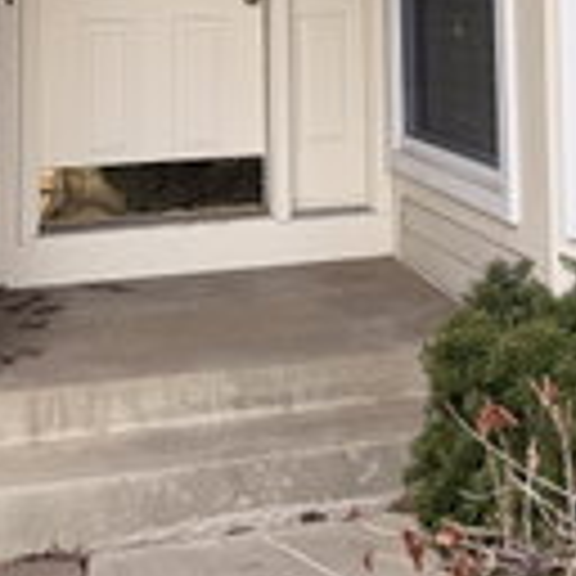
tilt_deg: +1.8
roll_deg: +1.4
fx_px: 1337
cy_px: -99
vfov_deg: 22.6
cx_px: 367
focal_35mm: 71
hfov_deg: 24.2
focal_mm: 6.76
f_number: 1.78
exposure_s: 1/637
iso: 80
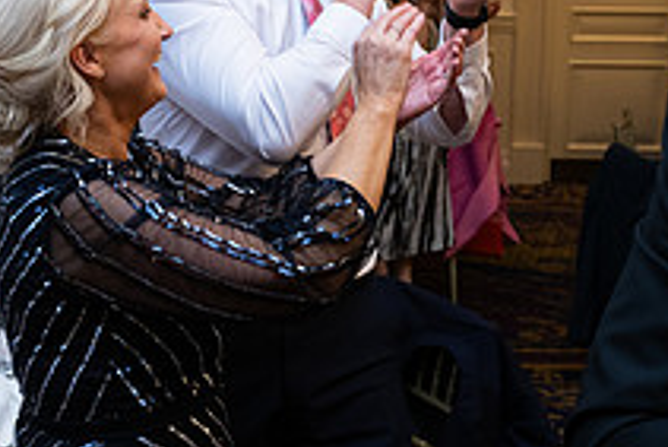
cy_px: 97
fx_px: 1225
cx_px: 190
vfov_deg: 20.4
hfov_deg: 30.1
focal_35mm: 66
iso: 800
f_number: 3.5
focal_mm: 24
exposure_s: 1/160
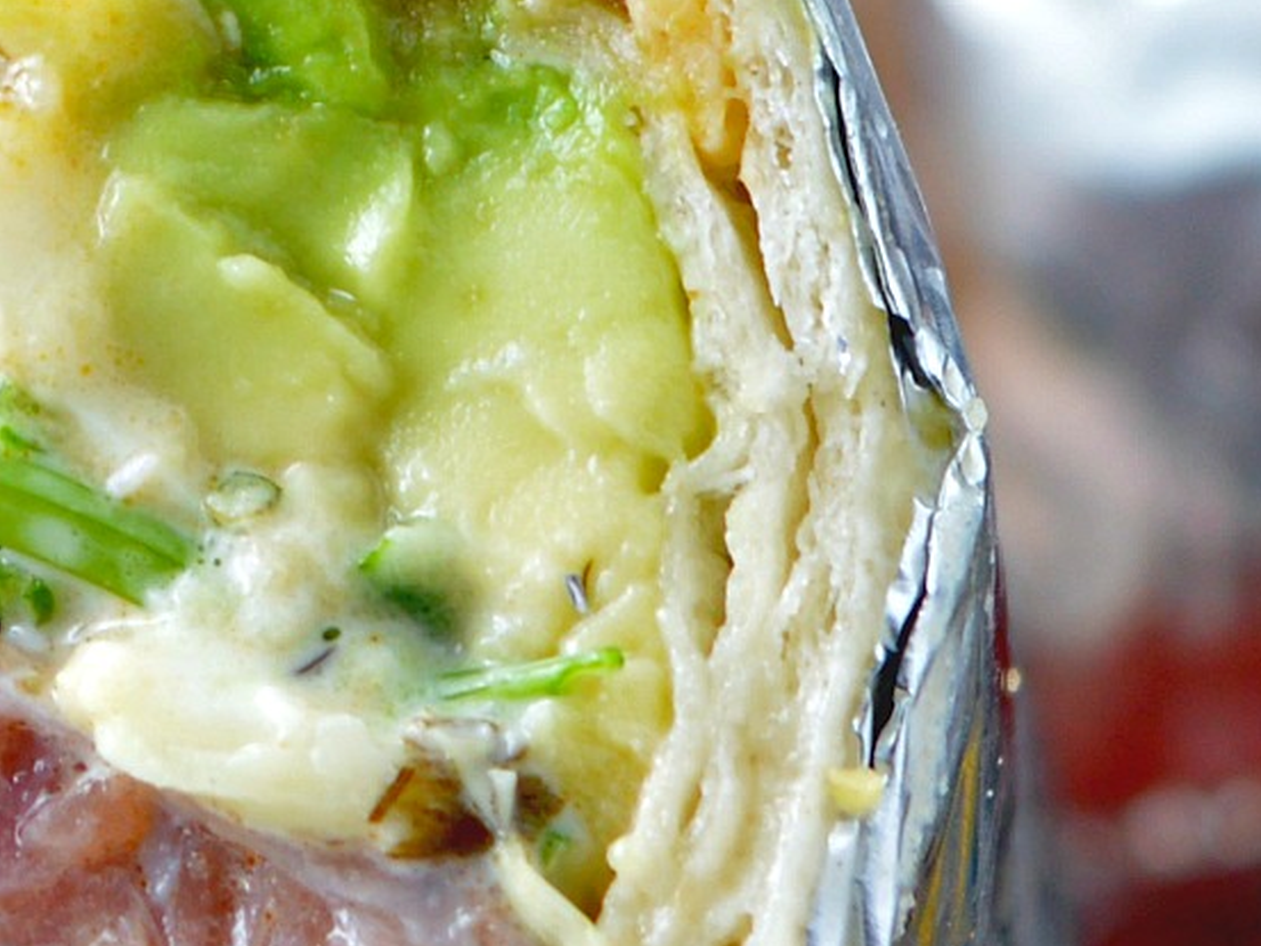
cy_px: -389
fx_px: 17339
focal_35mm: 476
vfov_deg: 3.1
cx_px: 29
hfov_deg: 4.2
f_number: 5.6
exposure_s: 1/20
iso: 100
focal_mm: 55
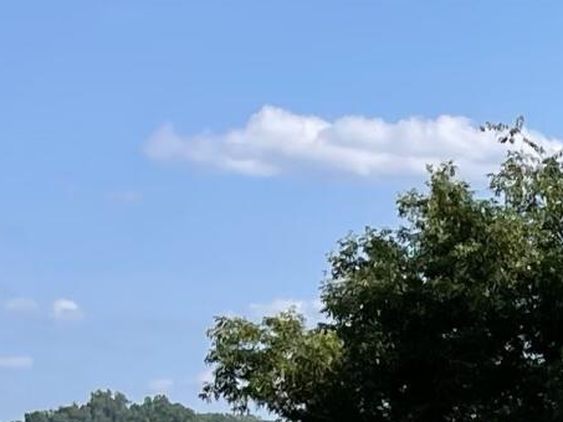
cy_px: 962
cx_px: 1122
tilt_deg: -7.4
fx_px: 2798
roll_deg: +0.1
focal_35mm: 172
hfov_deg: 10.6
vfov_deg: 8.1
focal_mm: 4.2
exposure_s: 1/2959
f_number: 1.6
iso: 32
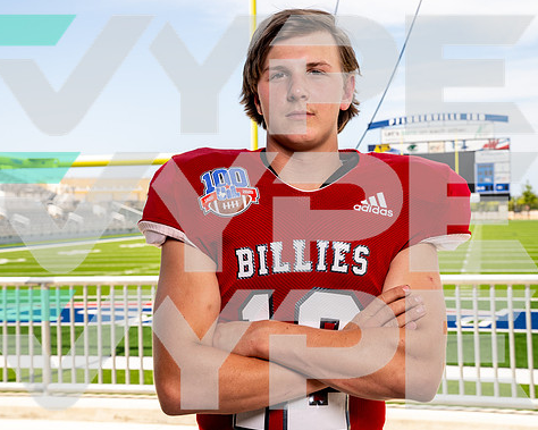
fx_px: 860
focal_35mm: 54
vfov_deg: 28.1
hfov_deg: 34.7
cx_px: 251
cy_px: 213
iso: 100
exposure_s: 1/125
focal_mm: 47
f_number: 9
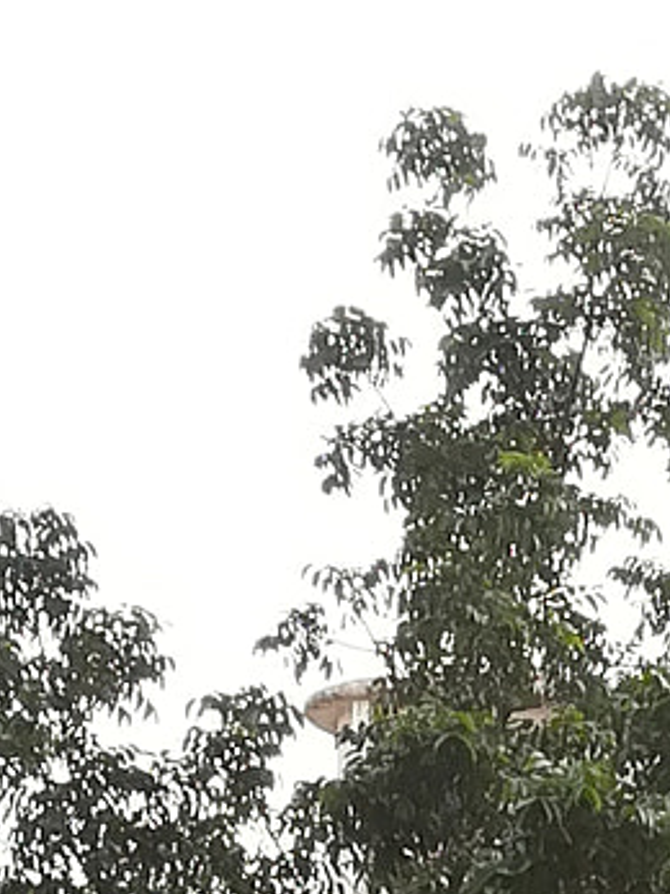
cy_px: 1922
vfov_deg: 10.0
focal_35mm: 180
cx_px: 1172
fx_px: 4648
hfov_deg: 8.0
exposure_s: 1/100
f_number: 2.2
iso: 80
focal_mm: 3.83
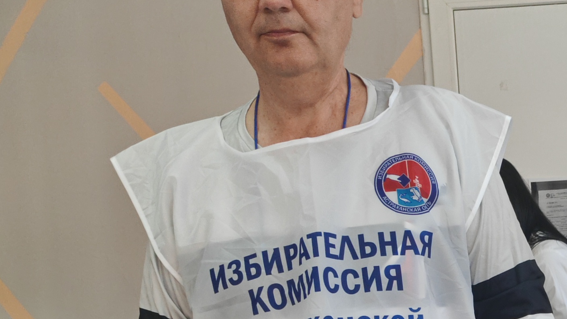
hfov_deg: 25.2
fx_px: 1188
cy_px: 495
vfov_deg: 14.2
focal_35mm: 79
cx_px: 598
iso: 125
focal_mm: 5.3
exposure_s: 1/100
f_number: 1.9
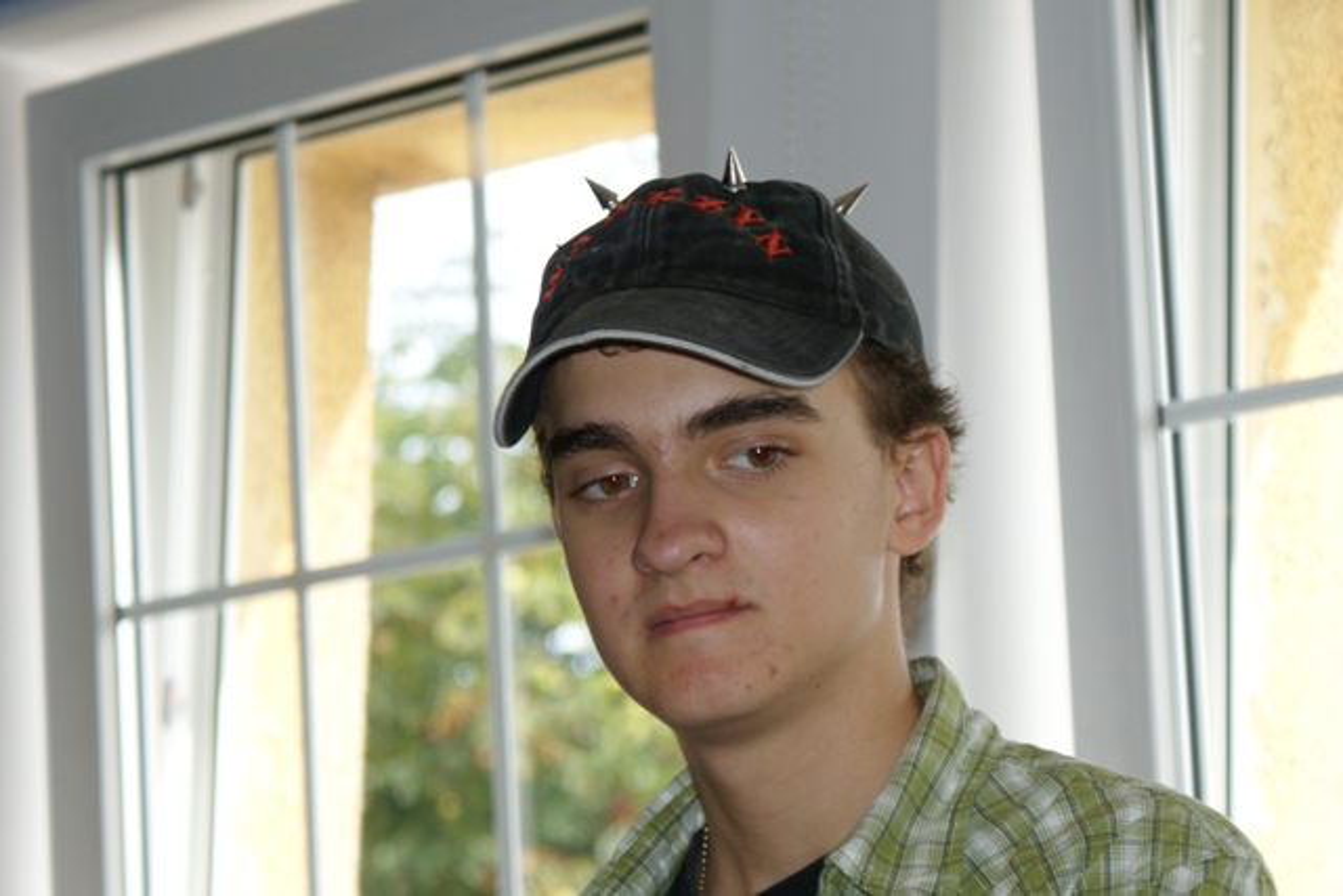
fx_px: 5485
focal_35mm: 147
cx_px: 672
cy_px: 448
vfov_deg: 9.3
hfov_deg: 14.0
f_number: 5.6
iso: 125
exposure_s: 1/125
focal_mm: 70
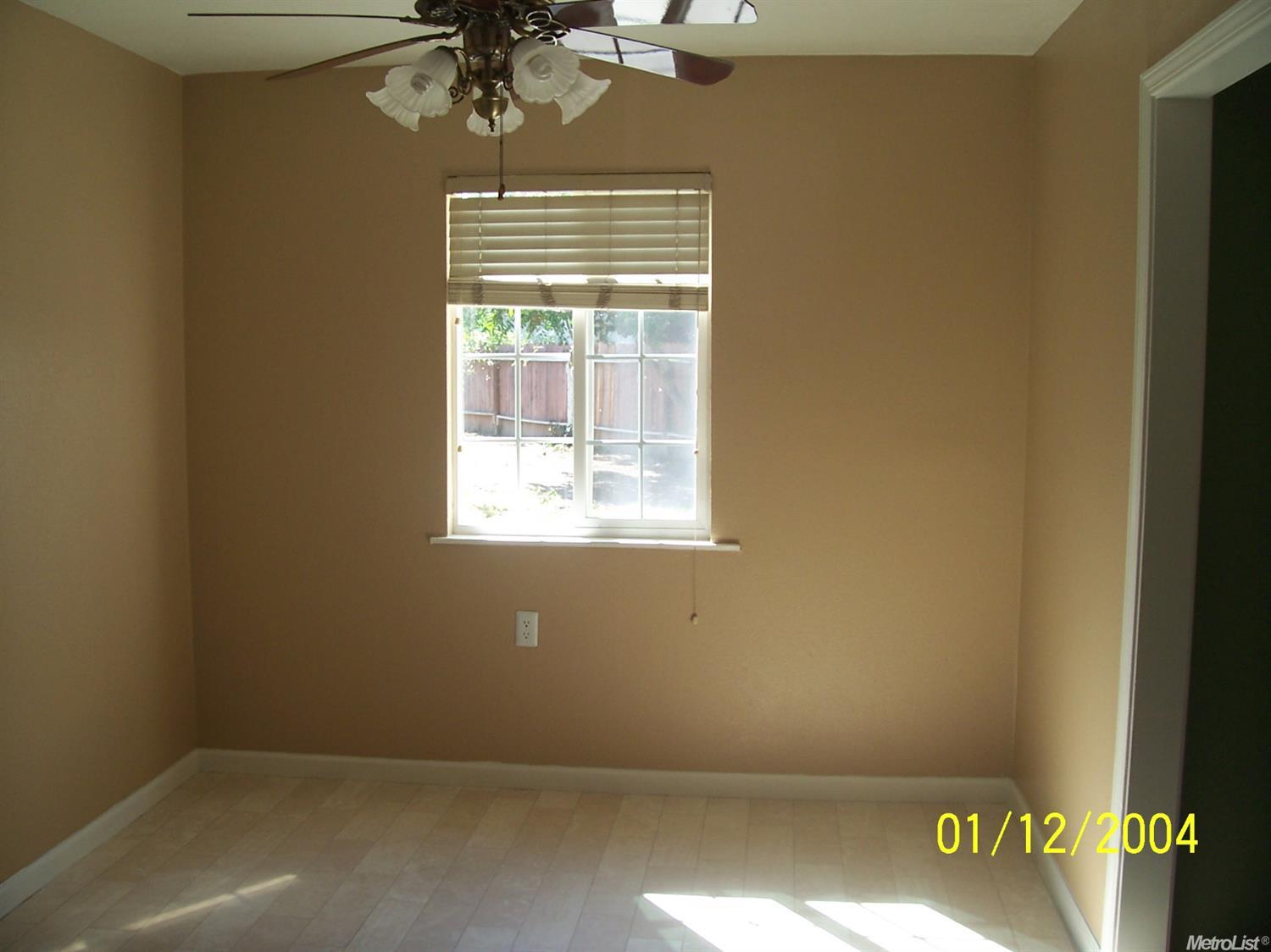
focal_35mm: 34
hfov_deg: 54.0
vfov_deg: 41.8
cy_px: 476
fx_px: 1248
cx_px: 636
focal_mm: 5.6
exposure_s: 1/90
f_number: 2.7
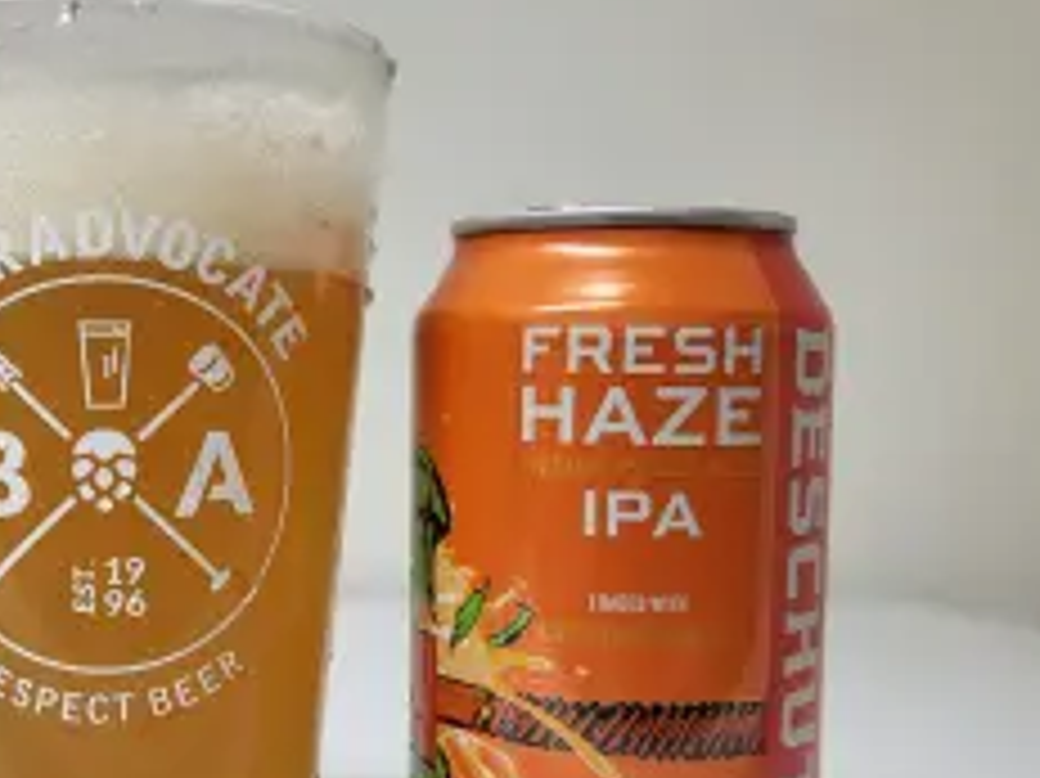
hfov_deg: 41.0
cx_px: 275
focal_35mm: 45
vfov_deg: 32.0
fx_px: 1351
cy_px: 477
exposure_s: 1/120
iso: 250
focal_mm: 5.4
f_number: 1.8
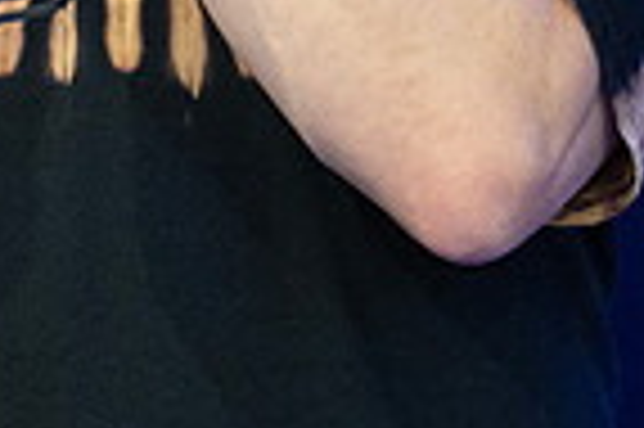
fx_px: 20709
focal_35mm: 1159
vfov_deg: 1.2
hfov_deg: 1.8
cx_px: -59
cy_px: -394
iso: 6400
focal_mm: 190
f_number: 8
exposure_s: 1/160
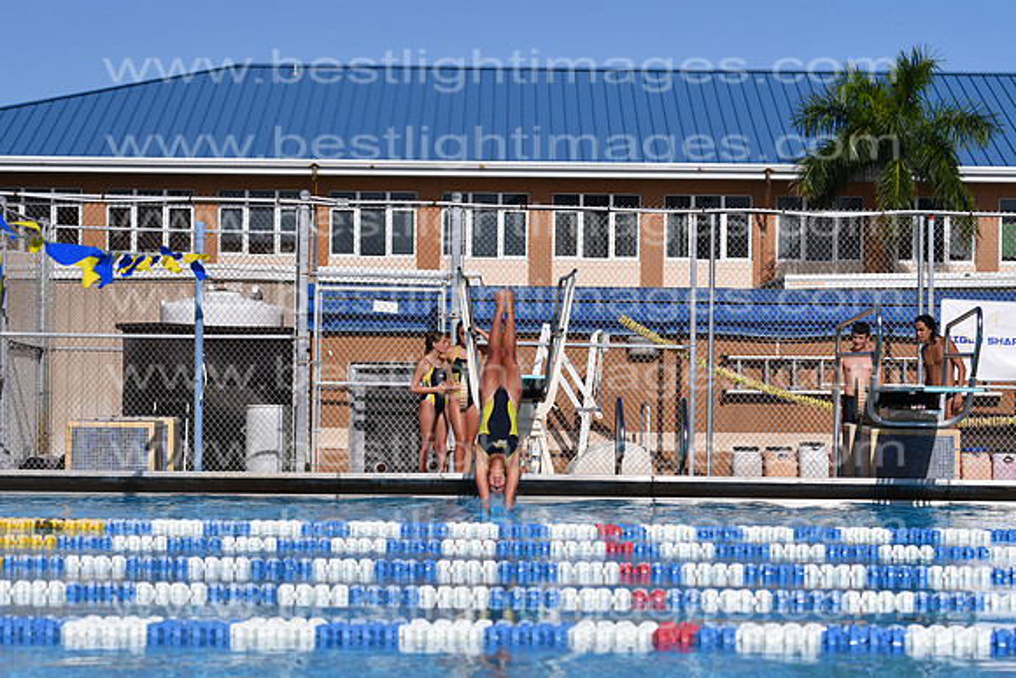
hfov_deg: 15.9
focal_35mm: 129
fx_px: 3641
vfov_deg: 10.6
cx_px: 508
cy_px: 339
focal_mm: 86
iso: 250
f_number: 4.5
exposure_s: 1/8000
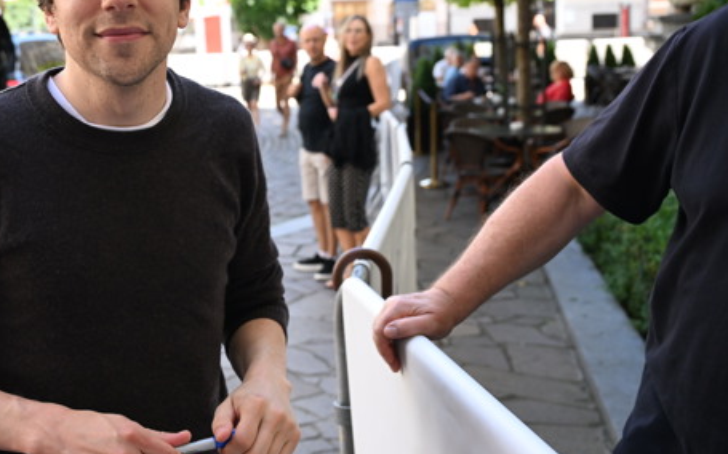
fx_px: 1027
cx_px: 189
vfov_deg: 24.9
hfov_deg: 38.1
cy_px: 160
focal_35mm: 52
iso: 1250
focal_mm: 33.5
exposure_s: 1/1000
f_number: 4.5
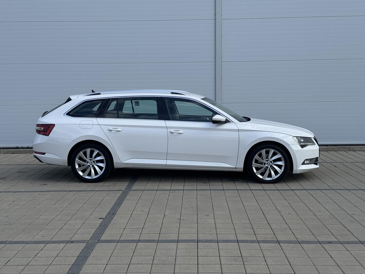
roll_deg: +1.0
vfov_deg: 30.3
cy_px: 137
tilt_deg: -4.4
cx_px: 182
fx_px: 506
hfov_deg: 39.7
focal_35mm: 48
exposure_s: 1/2415
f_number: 1.78
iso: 64
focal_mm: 6.76
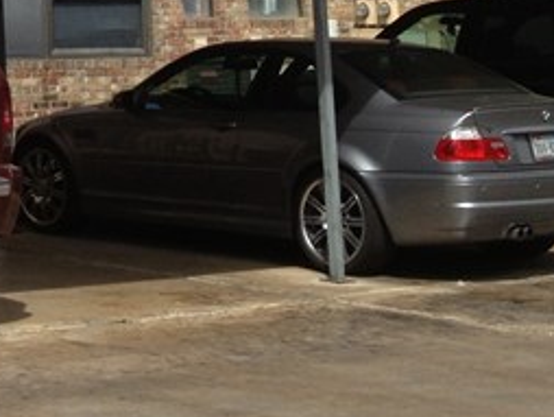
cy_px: -310
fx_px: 2259
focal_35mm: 141
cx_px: -207
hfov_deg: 13.4
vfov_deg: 10.0
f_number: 2.4
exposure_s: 1/1672
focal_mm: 4.28
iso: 50
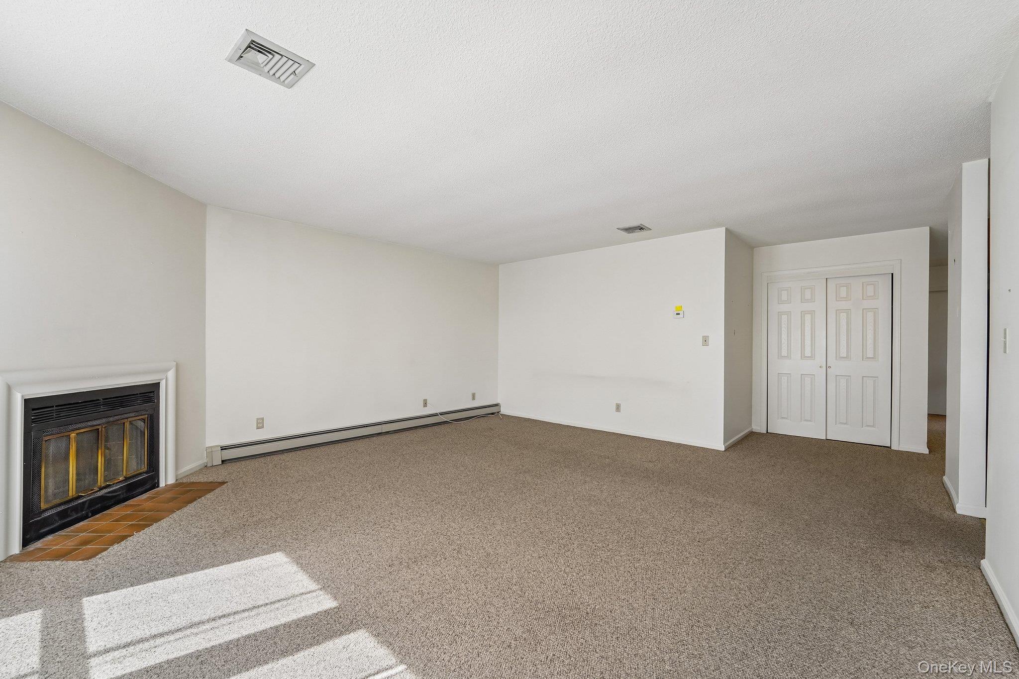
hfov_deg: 104.3
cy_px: 340
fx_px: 396
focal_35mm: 14
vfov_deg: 81.2
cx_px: 510
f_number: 8
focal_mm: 14
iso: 400
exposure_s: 1/100
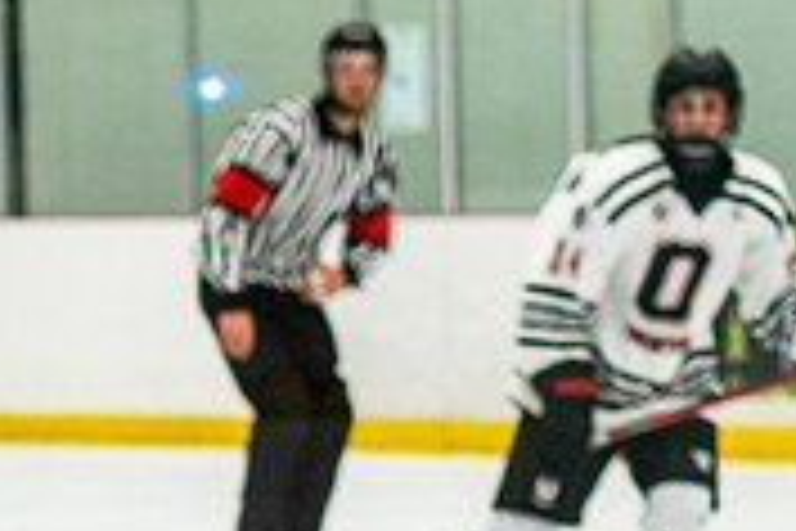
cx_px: 101
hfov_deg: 4.5
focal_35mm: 459
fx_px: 10148
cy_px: 689
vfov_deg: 3.0
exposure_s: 1/400
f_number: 2.8
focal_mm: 85
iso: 720
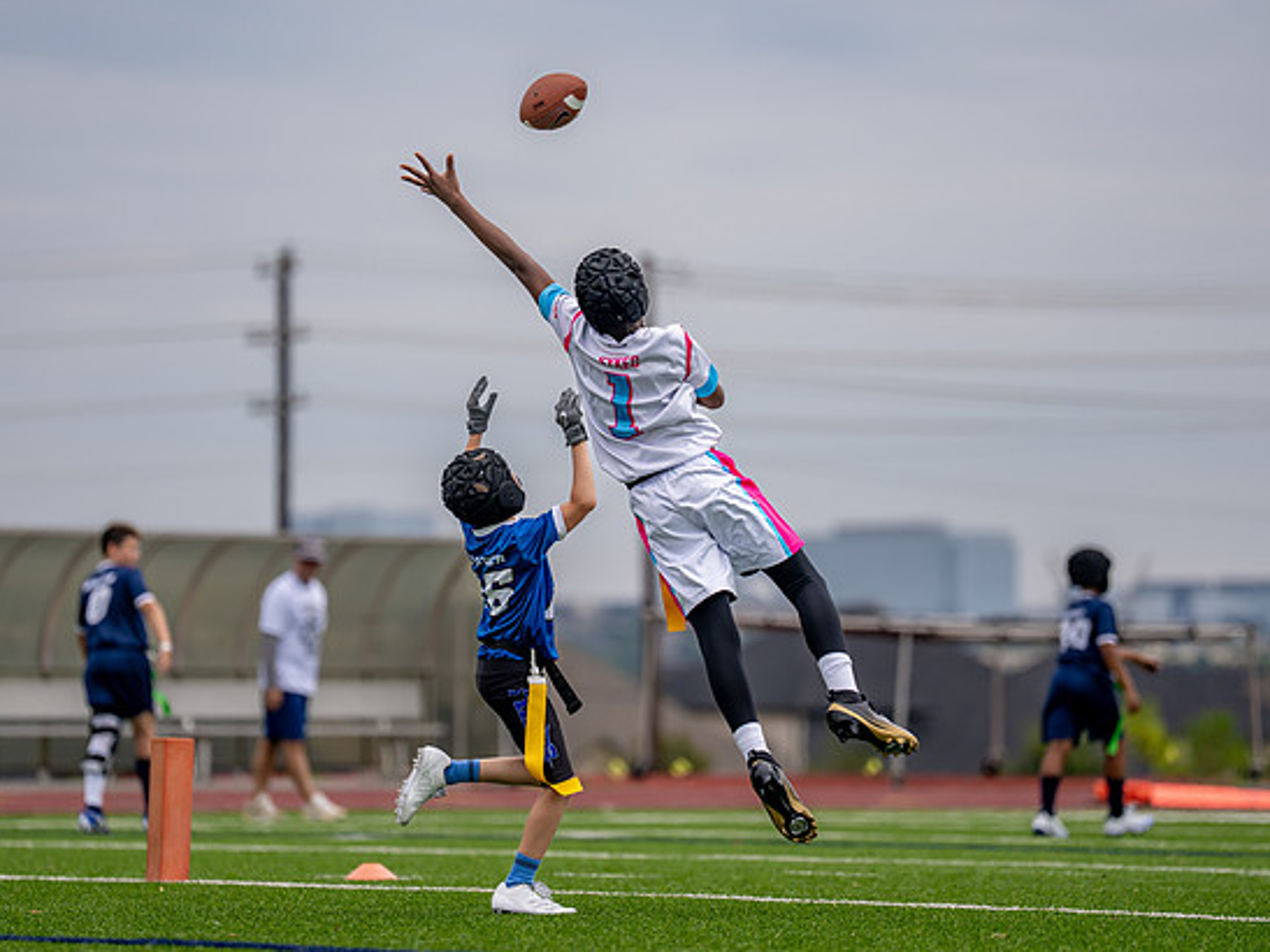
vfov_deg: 7.0
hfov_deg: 9.3
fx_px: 7776
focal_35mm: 212
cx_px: 572
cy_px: 515
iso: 125
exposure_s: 1/2500
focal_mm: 170
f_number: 2.8
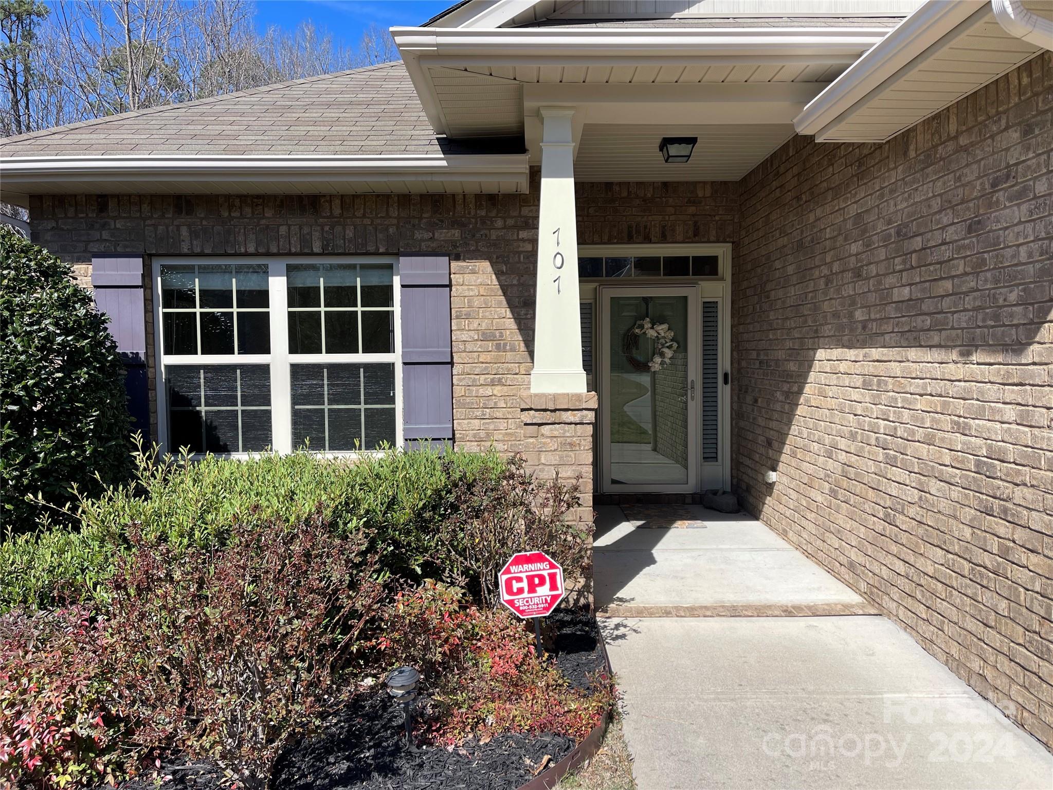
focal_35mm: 25
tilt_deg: -3.1
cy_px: 395
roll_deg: +0.3
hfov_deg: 69.4
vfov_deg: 54.9
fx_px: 760
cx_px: 526
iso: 32
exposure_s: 1/2165
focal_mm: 5.1
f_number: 1.6
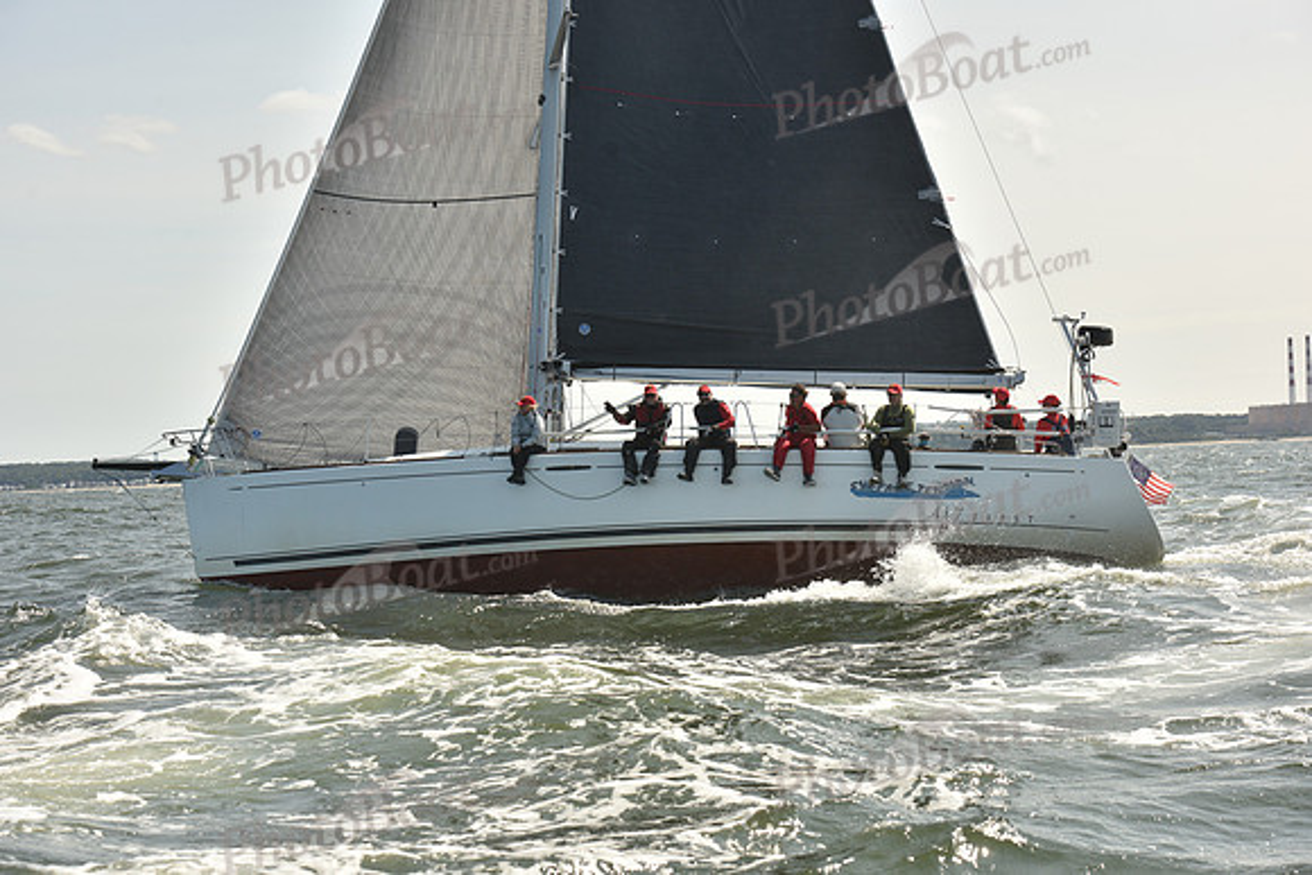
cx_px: 656
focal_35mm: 70
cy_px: 438
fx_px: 2552
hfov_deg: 28.8
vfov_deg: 19.5
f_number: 8
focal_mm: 70
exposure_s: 1/800
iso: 250
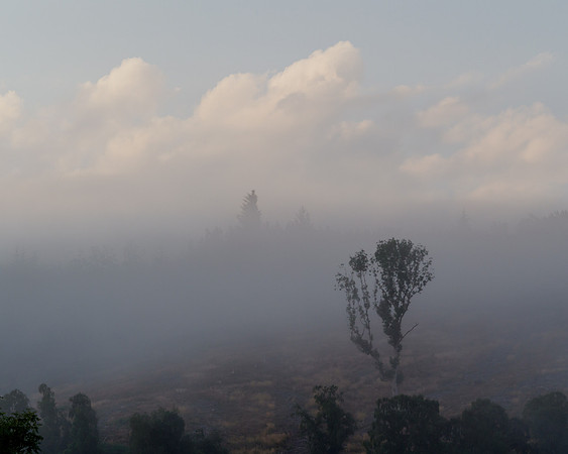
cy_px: 224
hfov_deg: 8.7
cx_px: 308
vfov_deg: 7.0
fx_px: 3731
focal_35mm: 222
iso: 200
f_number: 5.6
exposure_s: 1/1000
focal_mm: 105
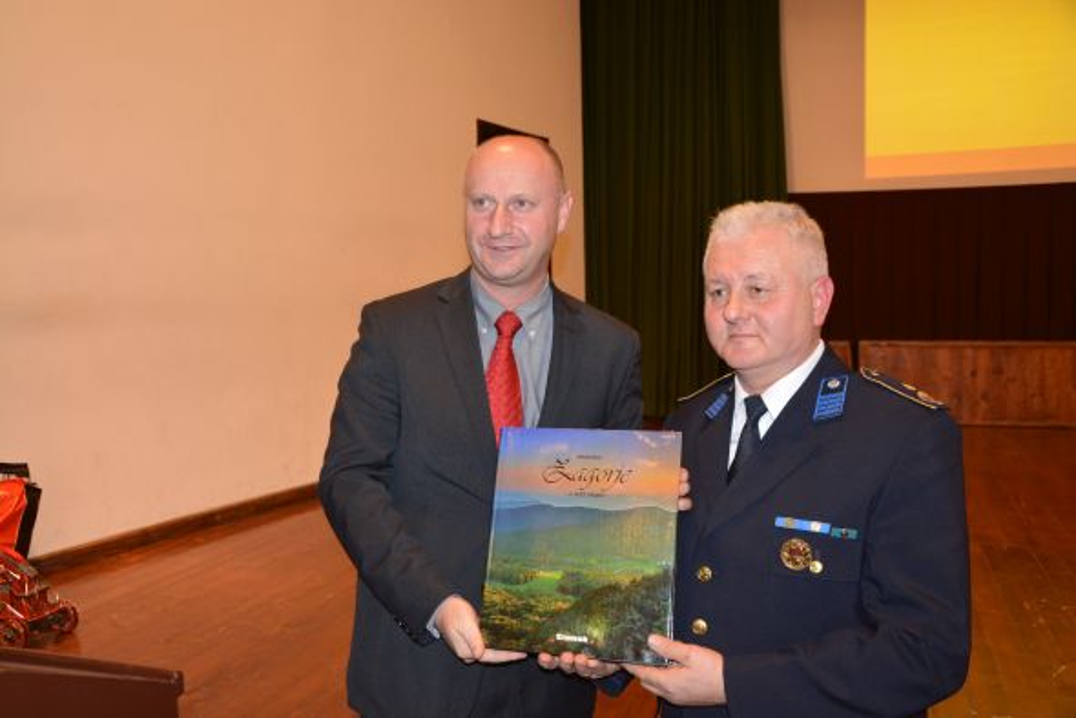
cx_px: 538
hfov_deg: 57.2
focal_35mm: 33
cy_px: 359
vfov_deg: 40.0
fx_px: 987
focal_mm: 22
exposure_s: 1/30
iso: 1250
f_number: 4
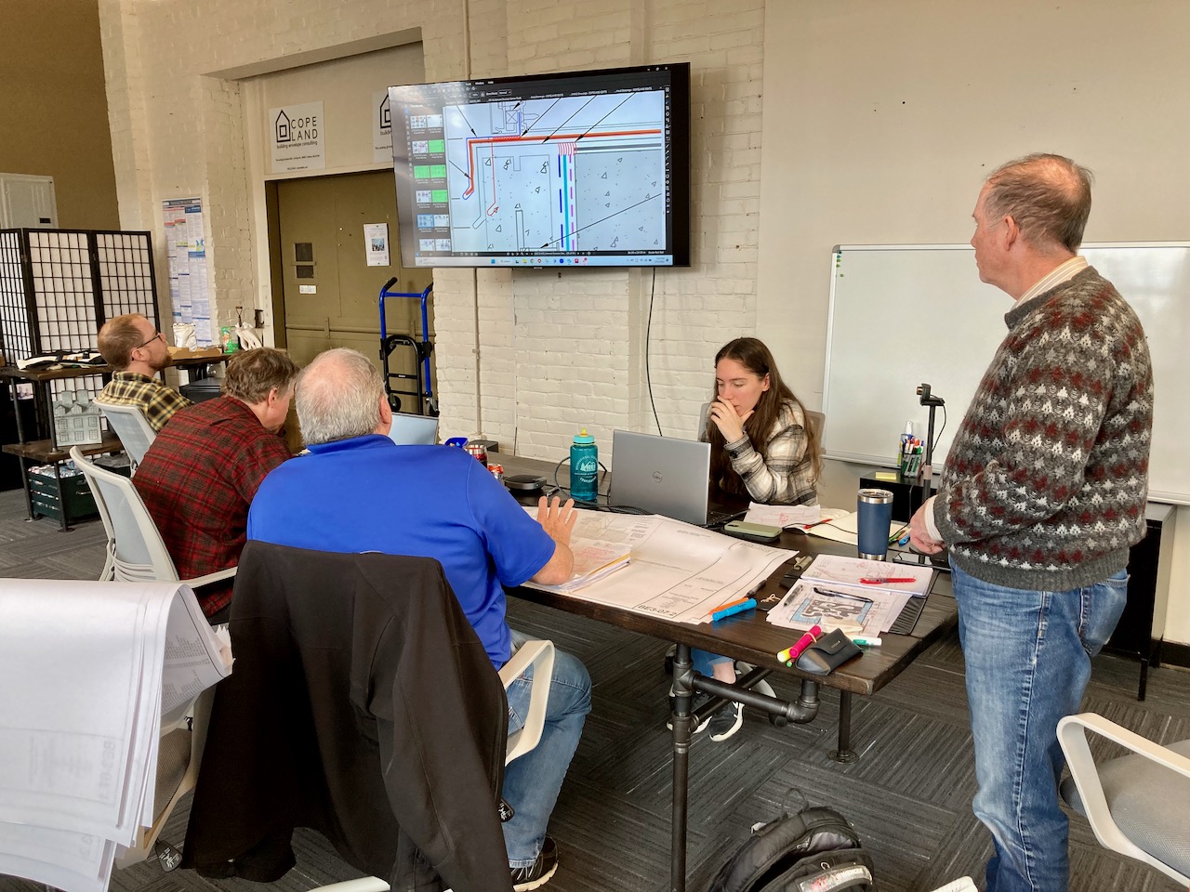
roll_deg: -0.2
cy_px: 446
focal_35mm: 28
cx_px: 595
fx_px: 963
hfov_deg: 63.4
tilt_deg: -9.8
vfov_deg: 49.7
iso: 50
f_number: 1.8
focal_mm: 3.99
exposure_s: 1/60
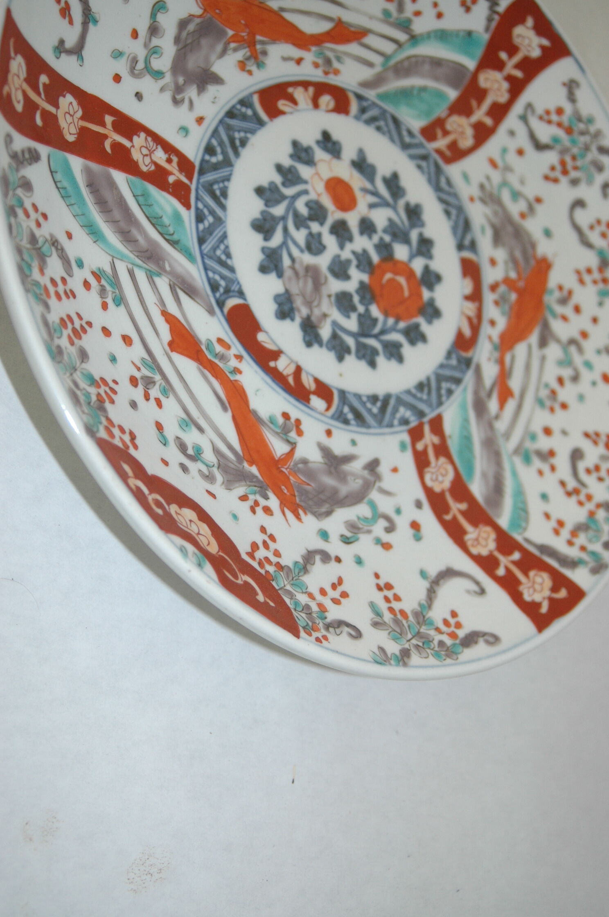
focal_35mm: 42
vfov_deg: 46.4
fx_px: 1068
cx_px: 304
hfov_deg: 31.8
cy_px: 458
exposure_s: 1/100
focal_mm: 28
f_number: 3.5
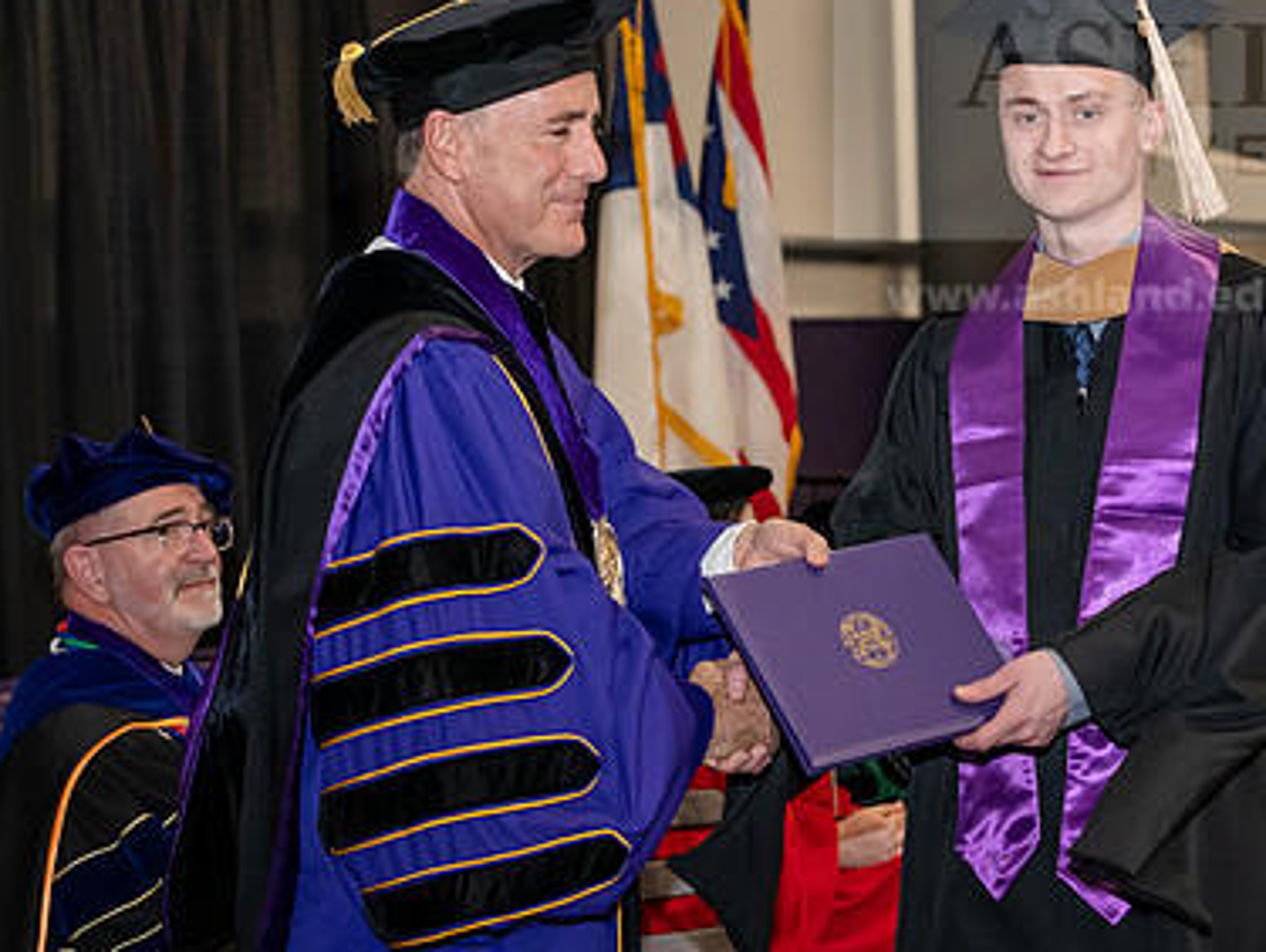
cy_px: 366
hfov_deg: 18.9
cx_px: 733
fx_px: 3807
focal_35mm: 104
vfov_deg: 14.2
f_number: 5.6
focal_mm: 70
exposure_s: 1/200
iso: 2500
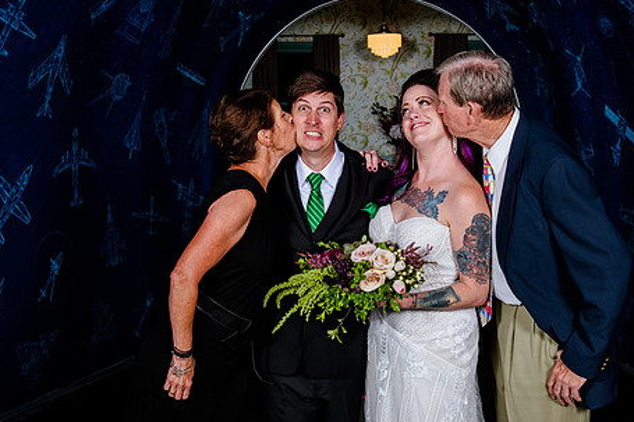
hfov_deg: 35.6
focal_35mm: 56
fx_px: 986
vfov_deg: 24.2
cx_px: 364
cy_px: 212
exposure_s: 1/125
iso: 640
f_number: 6.3
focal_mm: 40
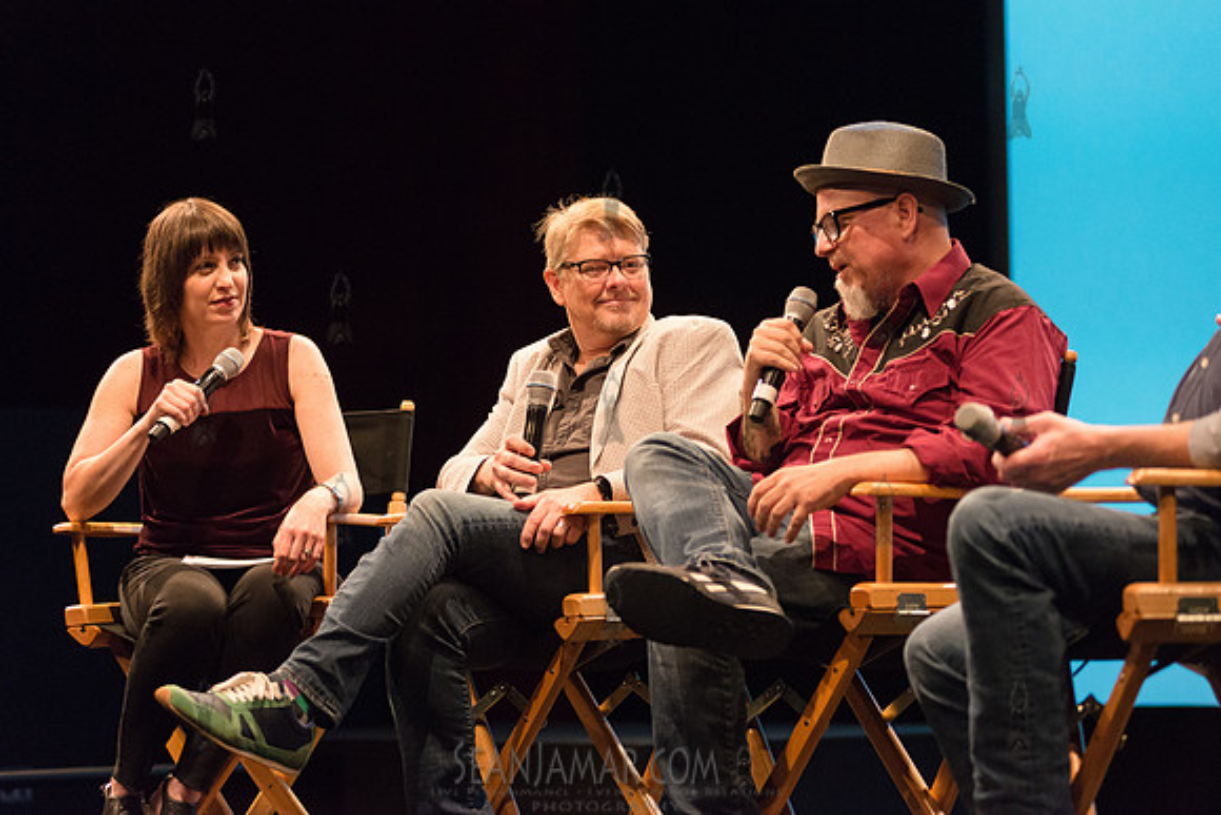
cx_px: 610
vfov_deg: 13.0
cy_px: 408
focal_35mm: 105
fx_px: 3562
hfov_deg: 19.5
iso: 4000
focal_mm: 105
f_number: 3.2
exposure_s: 1/200
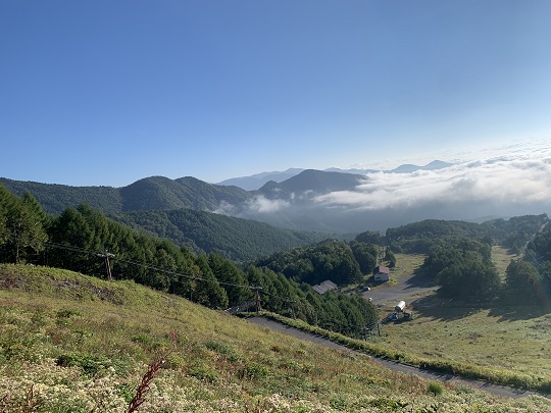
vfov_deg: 53.1
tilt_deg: -1.1
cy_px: 206
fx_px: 414
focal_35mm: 26
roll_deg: +9.4
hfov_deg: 67.3
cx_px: 276
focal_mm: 4.25
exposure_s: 1/3788
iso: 25
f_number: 1.8
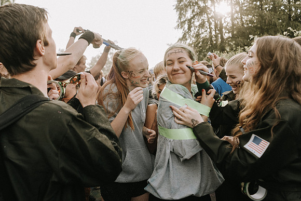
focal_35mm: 29
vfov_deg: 44.7
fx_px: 243
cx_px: 138
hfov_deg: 63.5
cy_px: 79
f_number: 2.8
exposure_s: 1/400
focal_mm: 24
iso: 100
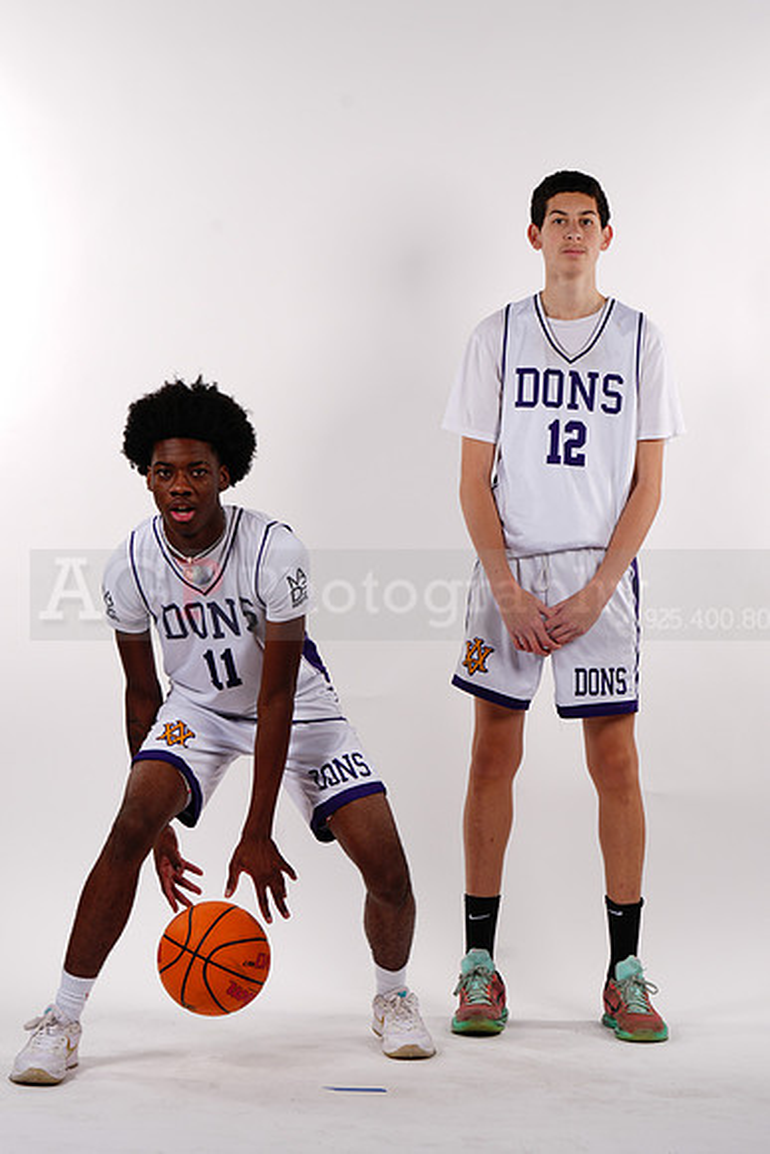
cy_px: 577
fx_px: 4200
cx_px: 385
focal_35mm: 131
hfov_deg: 10.5
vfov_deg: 15.6
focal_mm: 131
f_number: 9
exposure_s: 1/500
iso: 200
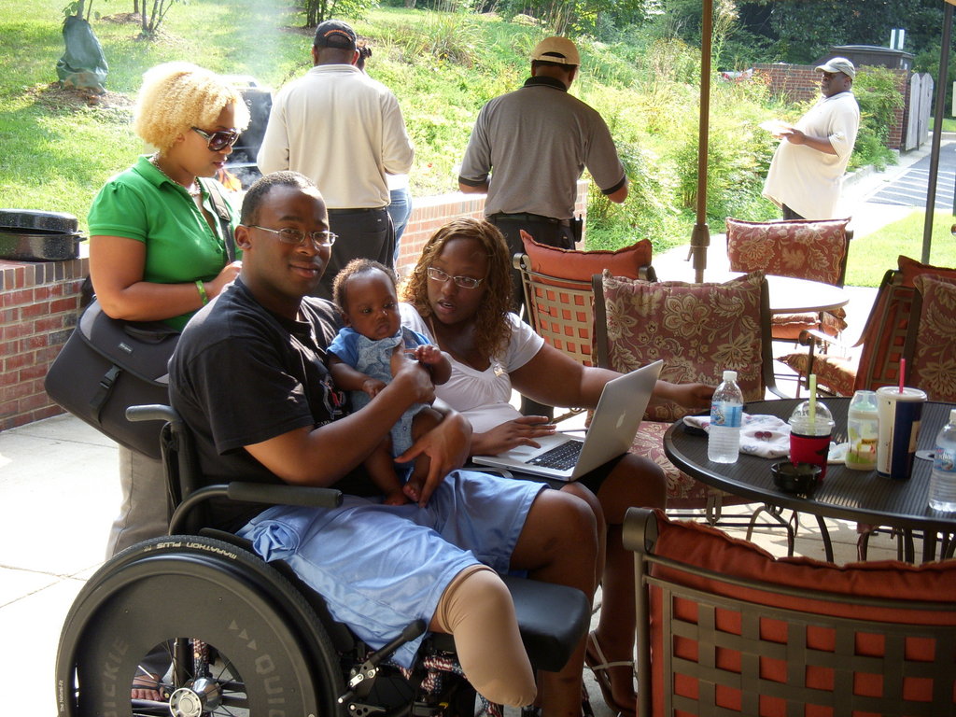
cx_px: 478
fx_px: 1574
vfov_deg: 25.7
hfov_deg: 33.8
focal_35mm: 57
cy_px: 358
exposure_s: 1/80
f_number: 3.6
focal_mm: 9.4
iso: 100
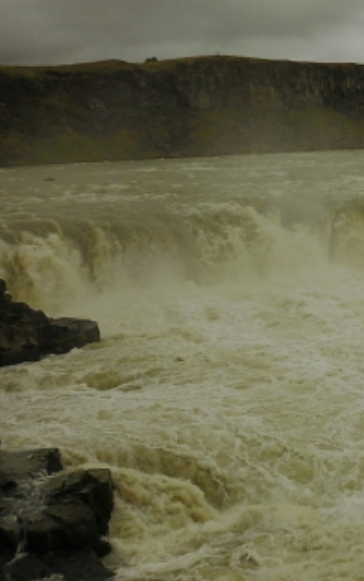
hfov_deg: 16.3
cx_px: 612
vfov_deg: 29.3
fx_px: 1111
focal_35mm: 70
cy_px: 253
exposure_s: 1/100
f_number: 2.2
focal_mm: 4.73
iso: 112
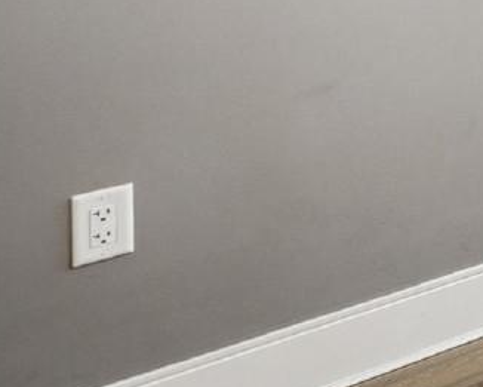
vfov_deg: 19.1
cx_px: 1093
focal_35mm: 69
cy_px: -216
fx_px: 987
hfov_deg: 16.2
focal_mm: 16
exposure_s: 1/80
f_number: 6.3
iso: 250
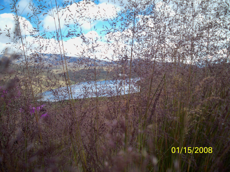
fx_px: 233
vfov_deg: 40.7
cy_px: 86
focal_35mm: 35
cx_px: 115
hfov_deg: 52.6
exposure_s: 1/320
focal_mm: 6.3
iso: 80
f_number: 3.1
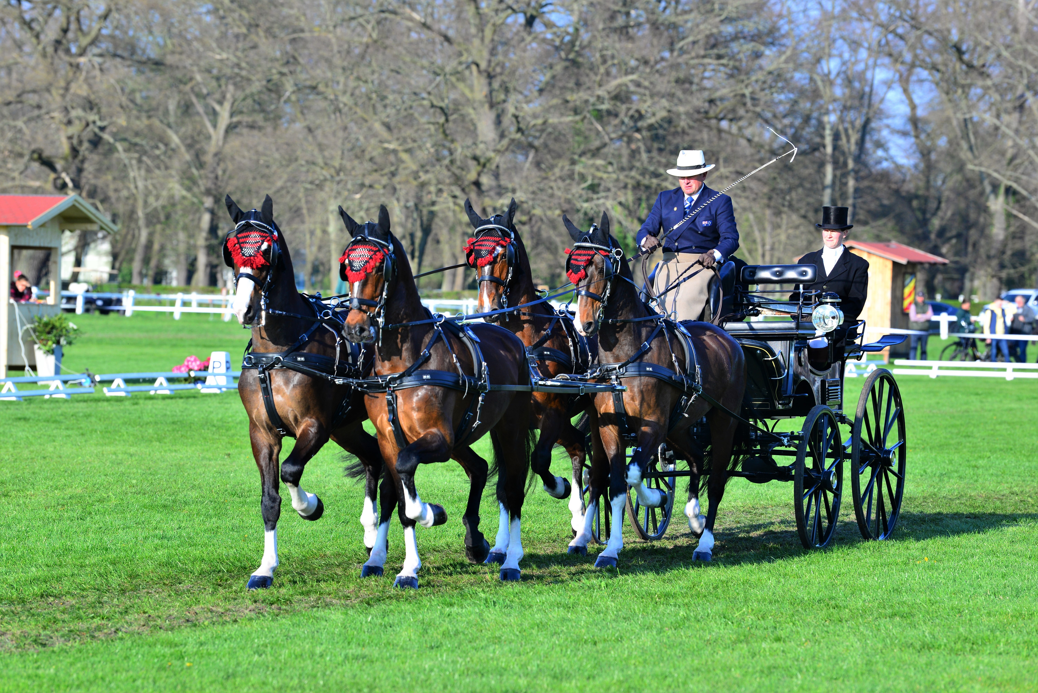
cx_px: 519
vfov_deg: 6.9
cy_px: 346
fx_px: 5769
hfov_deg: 10.3
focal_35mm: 200
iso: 500
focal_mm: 200
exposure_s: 1/800
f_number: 6.3
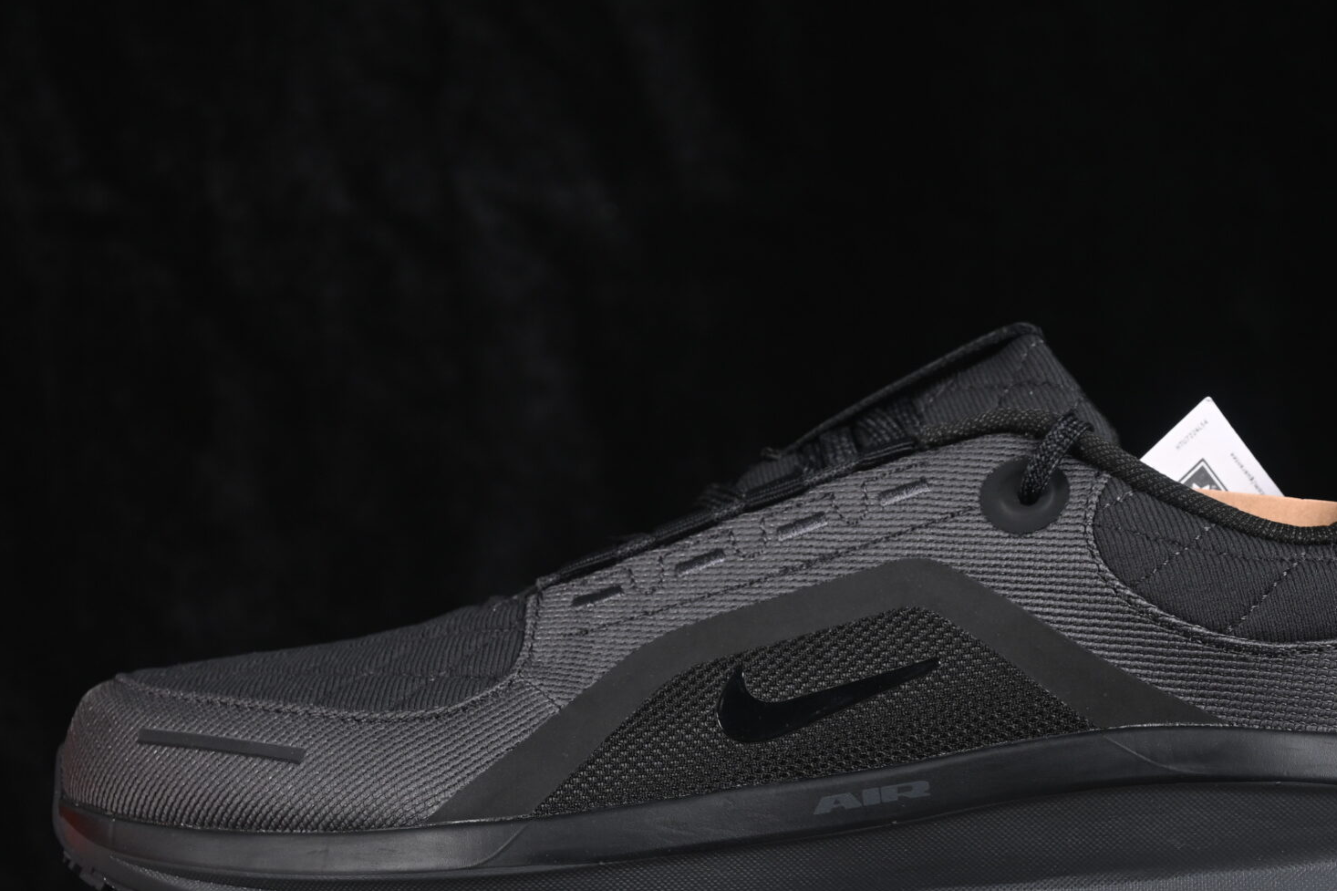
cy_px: 528
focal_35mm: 131
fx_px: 4864
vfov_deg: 10.5
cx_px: 824
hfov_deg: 15.6
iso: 160
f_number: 6.3
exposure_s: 1/60
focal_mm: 50
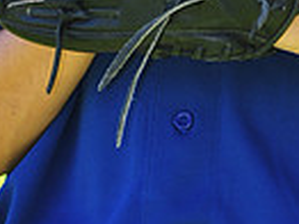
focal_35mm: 853
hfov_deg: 2.3
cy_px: -386
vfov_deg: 1.7
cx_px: 242
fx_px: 7361
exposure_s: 1/200
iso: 200
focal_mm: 200
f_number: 5.6
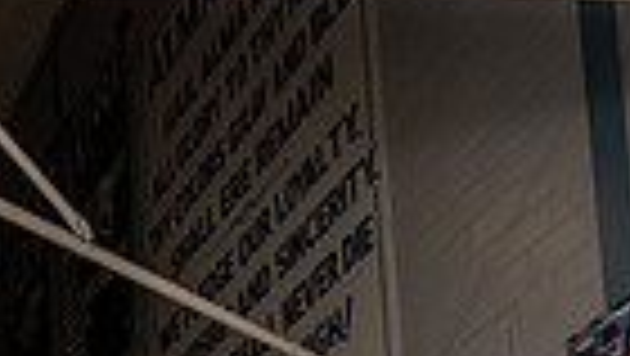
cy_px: 951
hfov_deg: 26.1
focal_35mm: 81
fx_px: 1354
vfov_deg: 11.4
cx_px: 230
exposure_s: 1/200
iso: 320
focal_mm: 24
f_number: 8
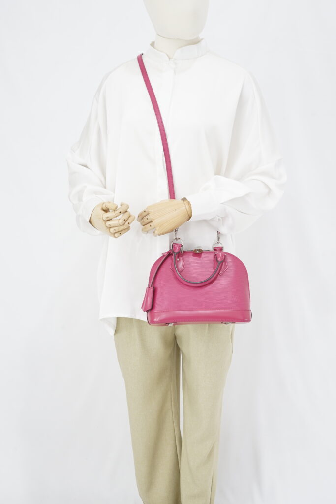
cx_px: 168
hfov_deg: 27.0
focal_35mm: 50
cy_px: 252
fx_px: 700
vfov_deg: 39.6
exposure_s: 1/2.5
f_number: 9
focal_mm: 50
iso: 640
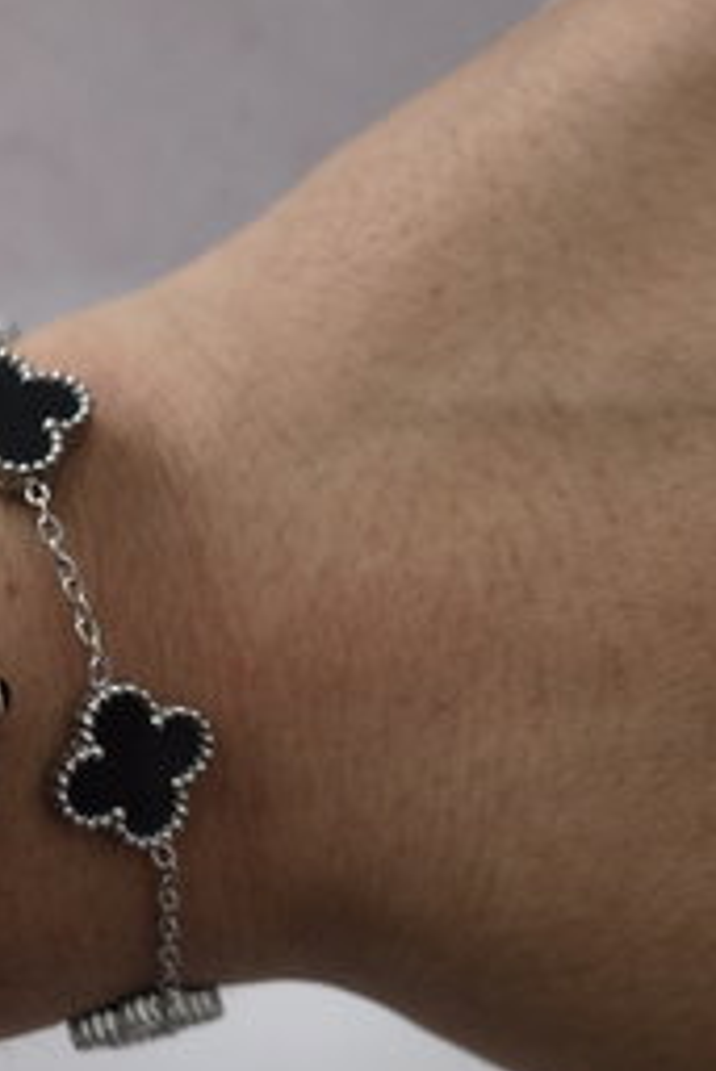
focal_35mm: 52
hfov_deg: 24.5
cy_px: 734
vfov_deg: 37.7
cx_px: -46
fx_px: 1549
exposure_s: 1/50
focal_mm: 5.56
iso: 1089
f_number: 1.8
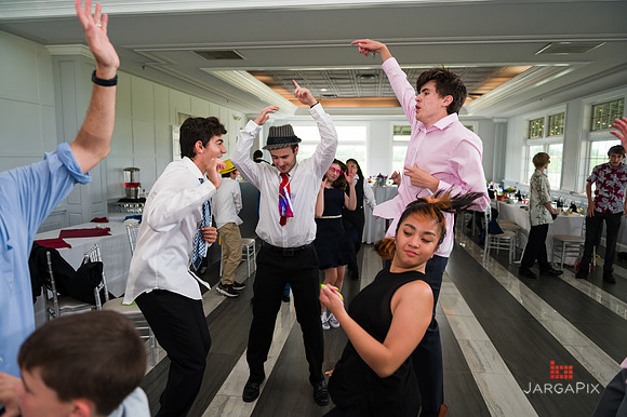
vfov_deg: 53.1
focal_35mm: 24
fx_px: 418
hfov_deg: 73.8
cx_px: 314
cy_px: 208
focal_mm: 24
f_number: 3.2
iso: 400
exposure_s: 1/200
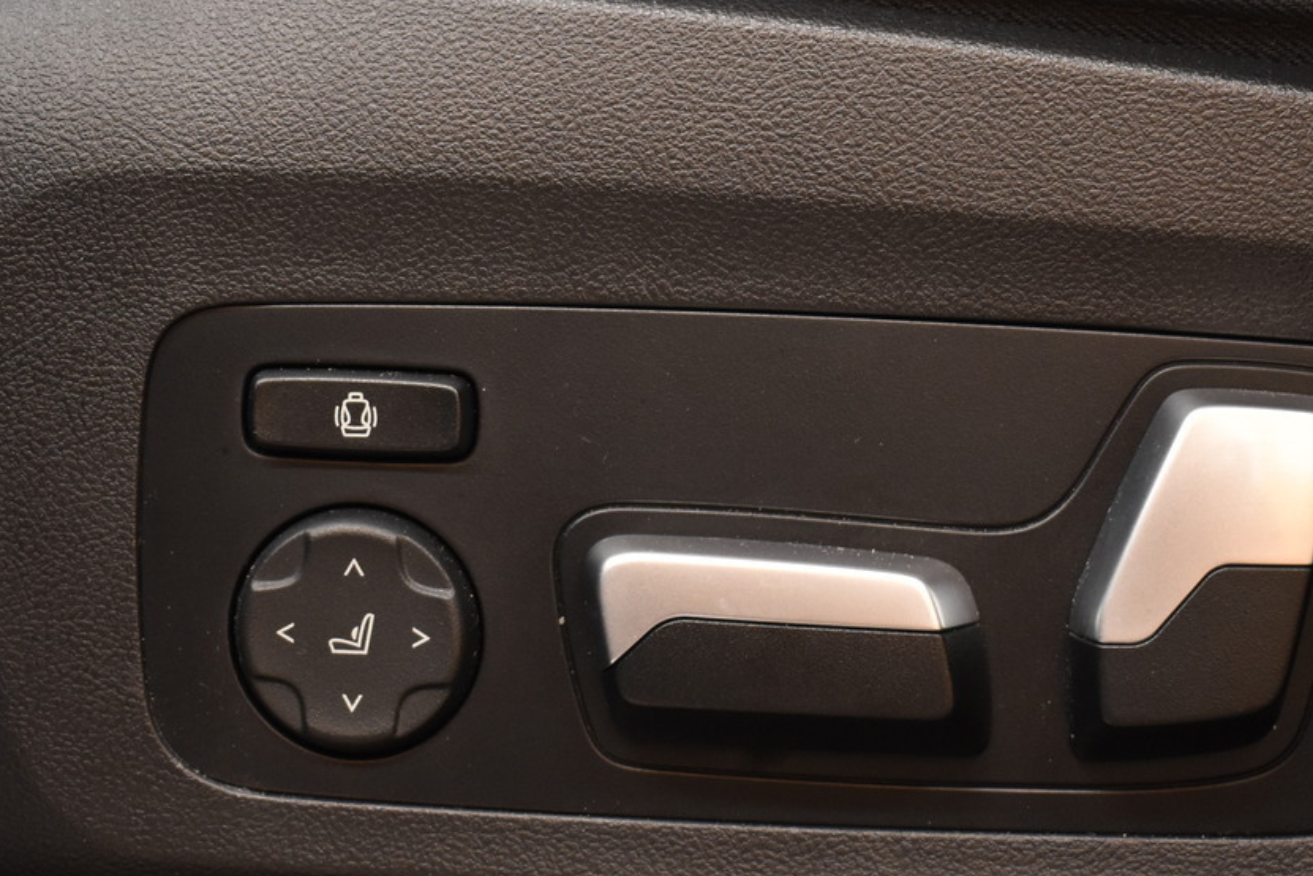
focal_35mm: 79
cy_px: 476
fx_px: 2880
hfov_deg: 25.7
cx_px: 755
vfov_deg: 17.3
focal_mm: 27
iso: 1250
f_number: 4
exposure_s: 1/40
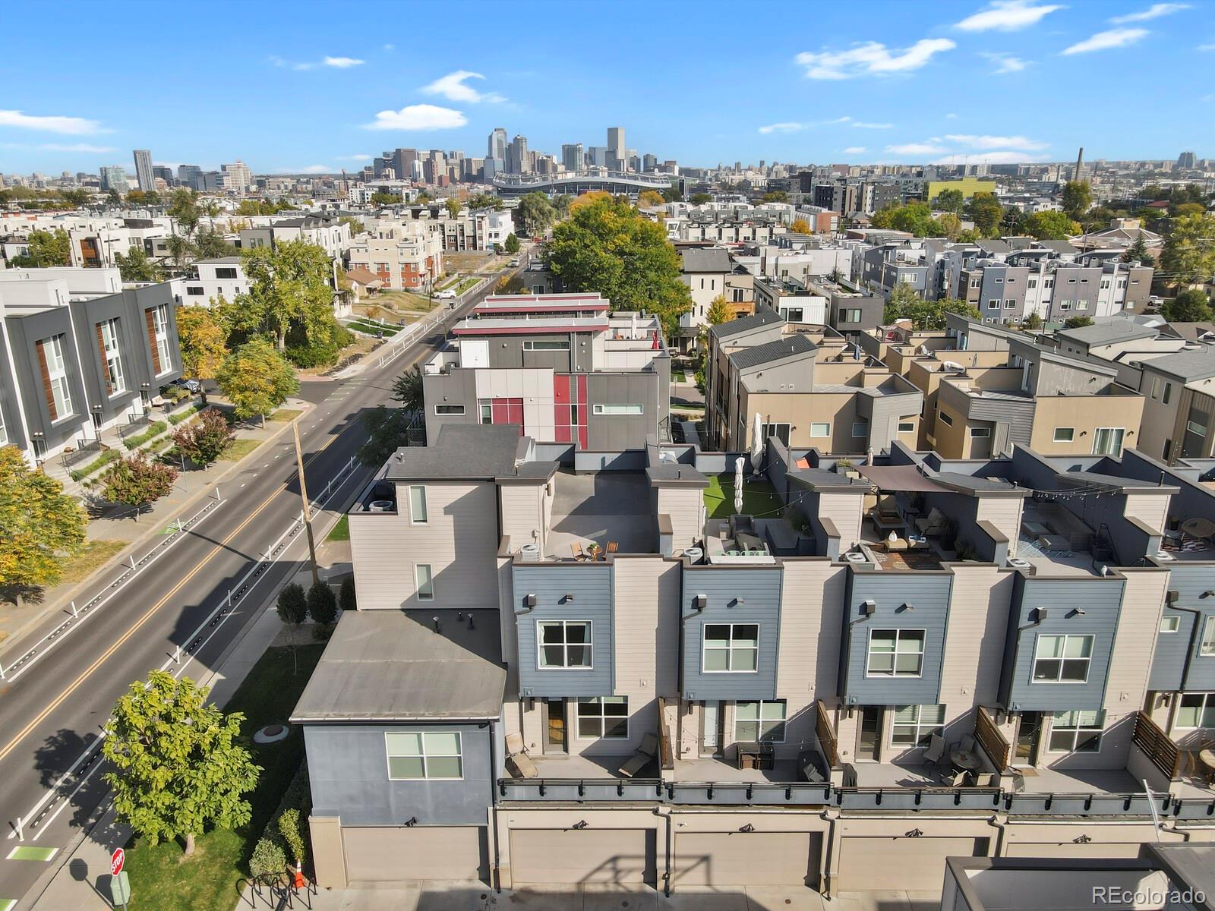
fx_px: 842
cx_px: 608
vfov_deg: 56.8
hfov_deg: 71.6
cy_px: 456
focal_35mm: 24
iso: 100
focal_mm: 4.5
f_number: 2.8
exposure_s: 1/400
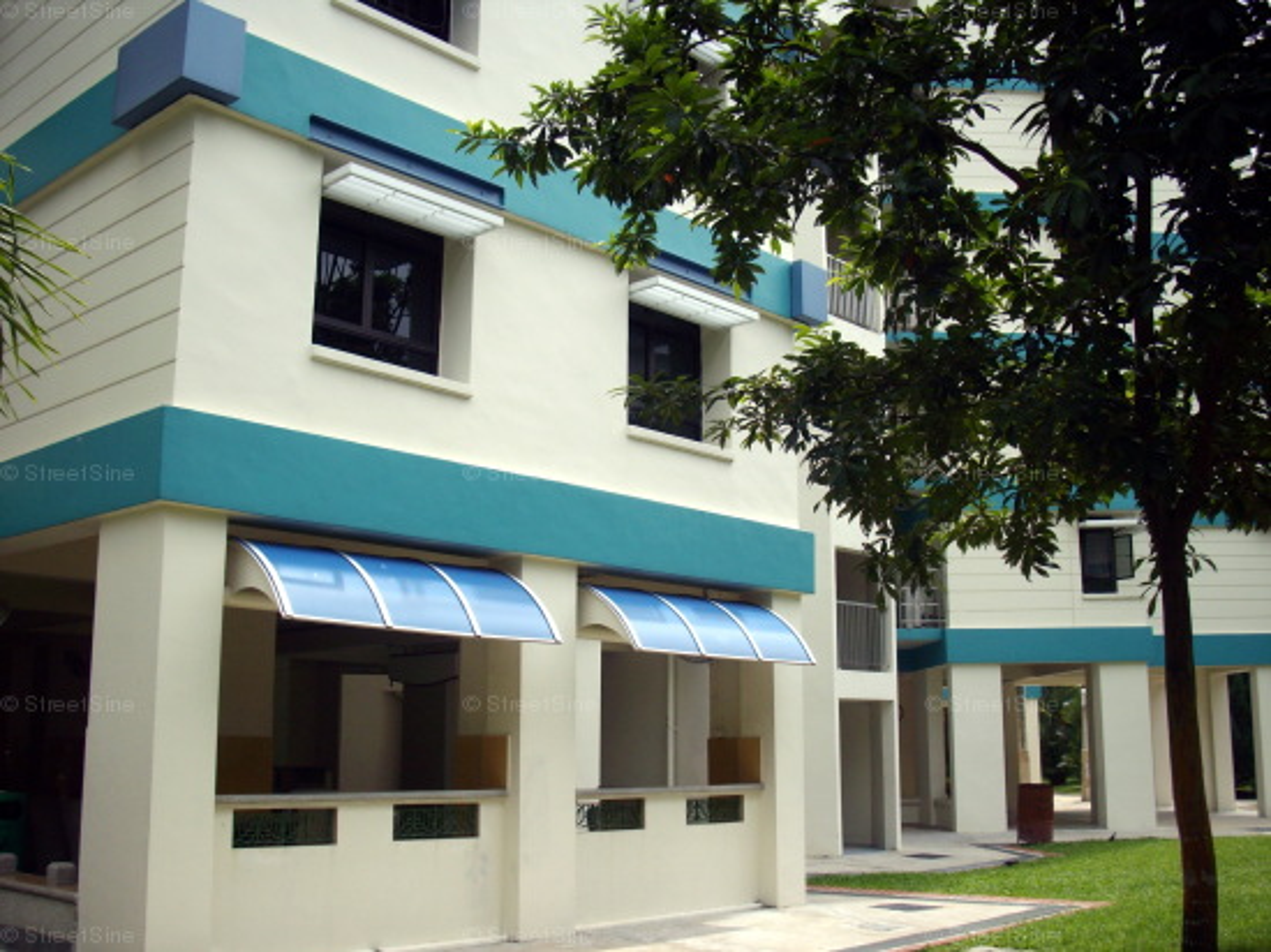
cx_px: 636
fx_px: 1358
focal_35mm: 37
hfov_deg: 50.2
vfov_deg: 38.6
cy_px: 476
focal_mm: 6.2
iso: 80
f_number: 5.6
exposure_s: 1/200
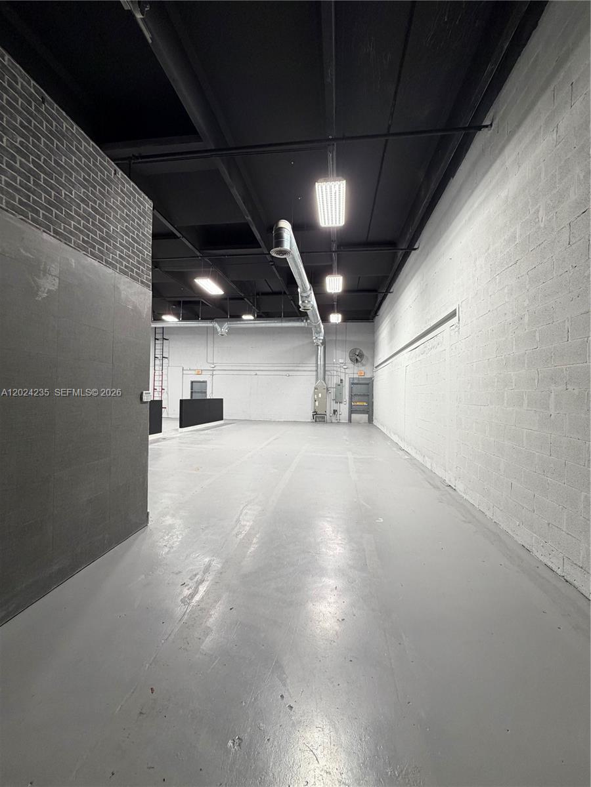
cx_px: 296
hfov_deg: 85.7
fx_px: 319
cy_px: 394
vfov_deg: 102.1
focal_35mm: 14
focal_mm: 2.22
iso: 160
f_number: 2.2
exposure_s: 1/60
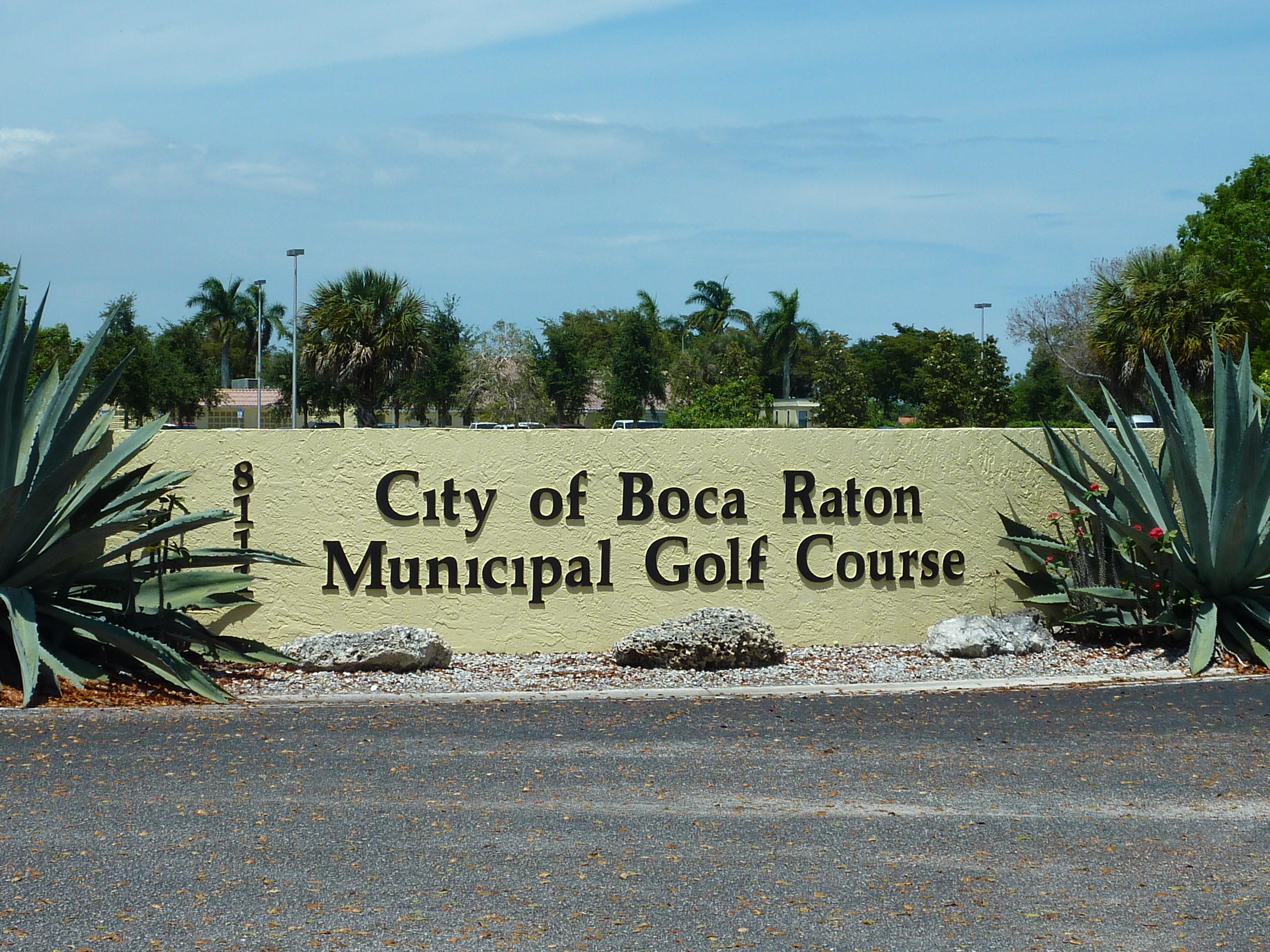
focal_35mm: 90
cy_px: 476
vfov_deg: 16.4
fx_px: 3302
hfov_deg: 21.8
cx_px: 635
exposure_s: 1/640
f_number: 5.6
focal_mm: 10.3
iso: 80
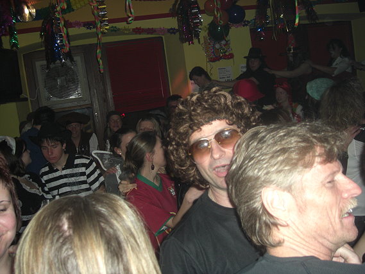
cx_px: 182
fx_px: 401
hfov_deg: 49.0
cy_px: 137
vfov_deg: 37.7
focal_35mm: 38
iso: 200
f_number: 2.8
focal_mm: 7.9
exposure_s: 1/60
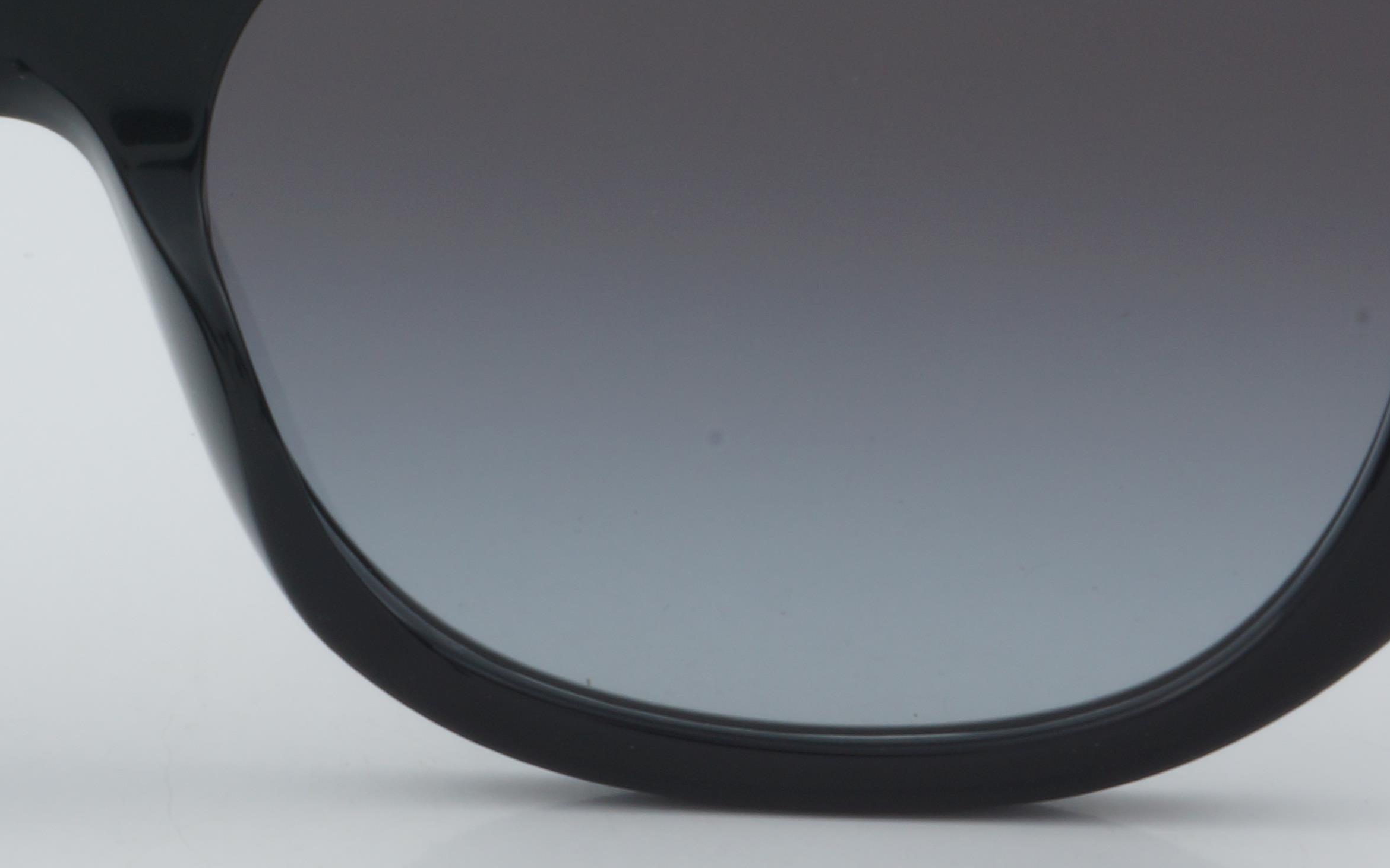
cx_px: -15
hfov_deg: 10.6
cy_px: 255
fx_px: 7424
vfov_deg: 6.7
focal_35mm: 196
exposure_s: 1/3
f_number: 32
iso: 100
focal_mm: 50
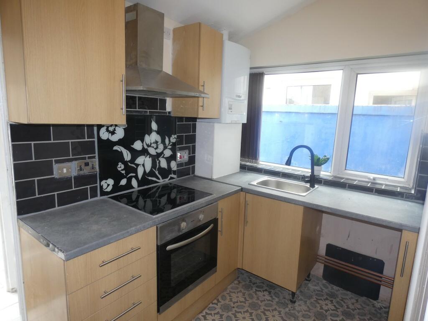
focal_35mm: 20
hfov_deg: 81.7
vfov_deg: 66.0
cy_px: 160
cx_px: 214
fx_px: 247
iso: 125
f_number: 2.8
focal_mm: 3.6
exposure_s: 1/60
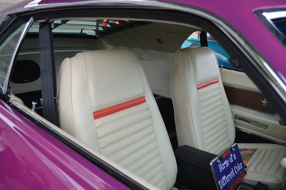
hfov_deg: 62.0
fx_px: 238
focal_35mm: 30
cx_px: 143
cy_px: 95
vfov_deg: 43.4
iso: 100
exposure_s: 1/40
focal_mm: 20
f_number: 3.8
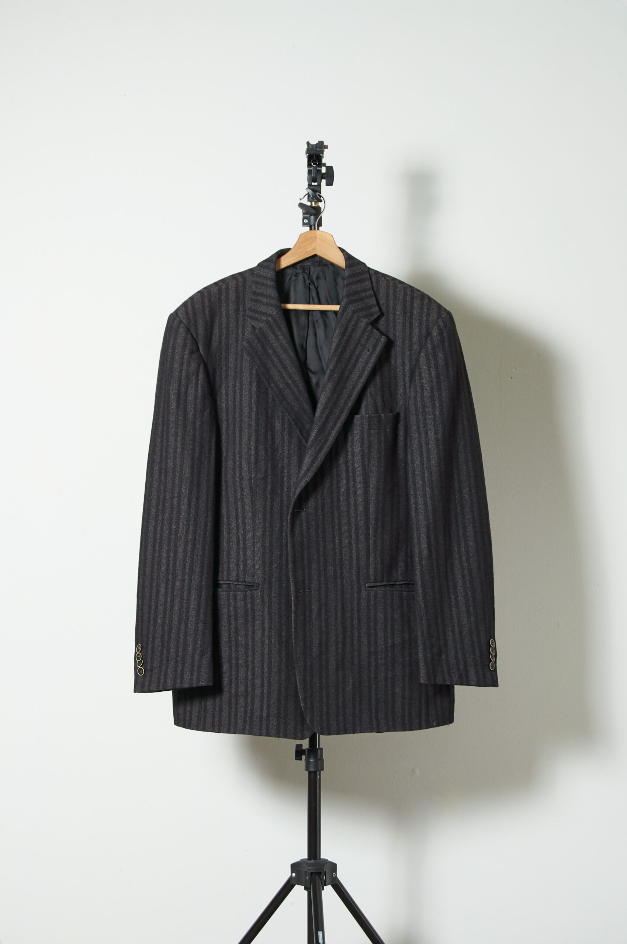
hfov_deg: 16.5
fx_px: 2161
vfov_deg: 24.6
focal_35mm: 82
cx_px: 314
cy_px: 472
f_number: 9
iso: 200
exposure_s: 1/100
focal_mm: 55
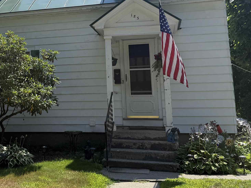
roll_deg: +1.4
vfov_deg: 28.6
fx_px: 363
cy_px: 42
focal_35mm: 50
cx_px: 63
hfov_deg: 37.3
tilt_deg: +10.0
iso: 80
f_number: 1.78
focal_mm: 6.76
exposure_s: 1/4673
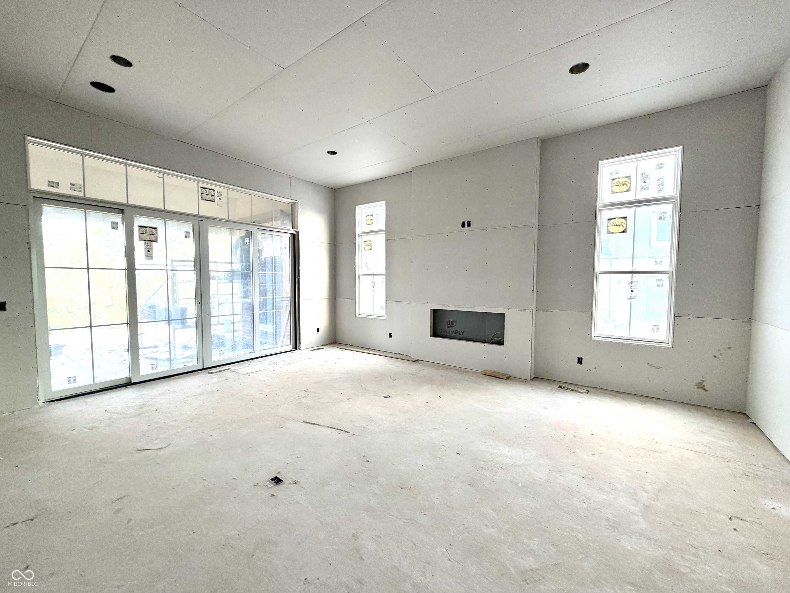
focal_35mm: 14
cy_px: 296
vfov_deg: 85.7
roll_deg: -1.3
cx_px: 395
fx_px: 320
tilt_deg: -3.0
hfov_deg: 102.1
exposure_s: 1/121
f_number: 2.2
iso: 250
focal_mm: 2.22
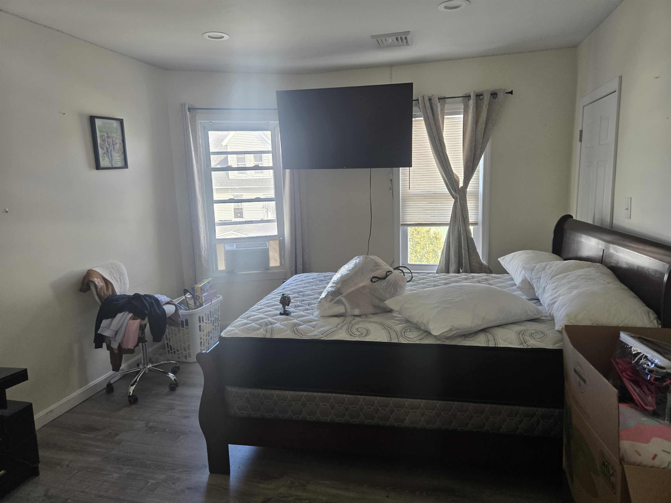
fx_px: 446
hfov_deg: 73.9
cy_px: 252
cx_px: 336
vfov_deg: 58.9
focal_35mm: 23
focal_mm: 5.4
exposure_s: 1/180
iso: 125
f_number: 1.8
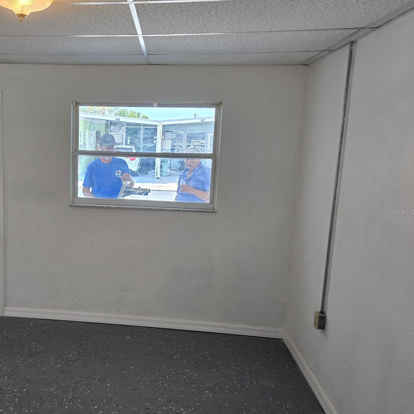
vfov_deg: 52.5
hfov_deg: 50.5
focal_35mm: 31
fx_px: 419
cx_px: 107
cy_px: 212
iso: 100
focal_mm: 6.3
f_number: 1.7
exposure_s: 1/120
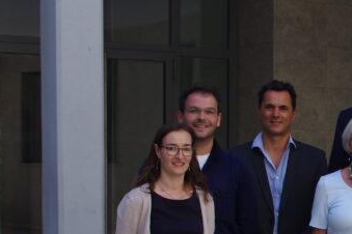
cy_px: 236
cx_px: 511
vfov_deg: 9.2
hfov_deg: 13.2
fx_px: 1447
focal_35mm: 148
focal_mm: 32.5
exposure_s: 1/160
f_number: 5.6
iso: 200
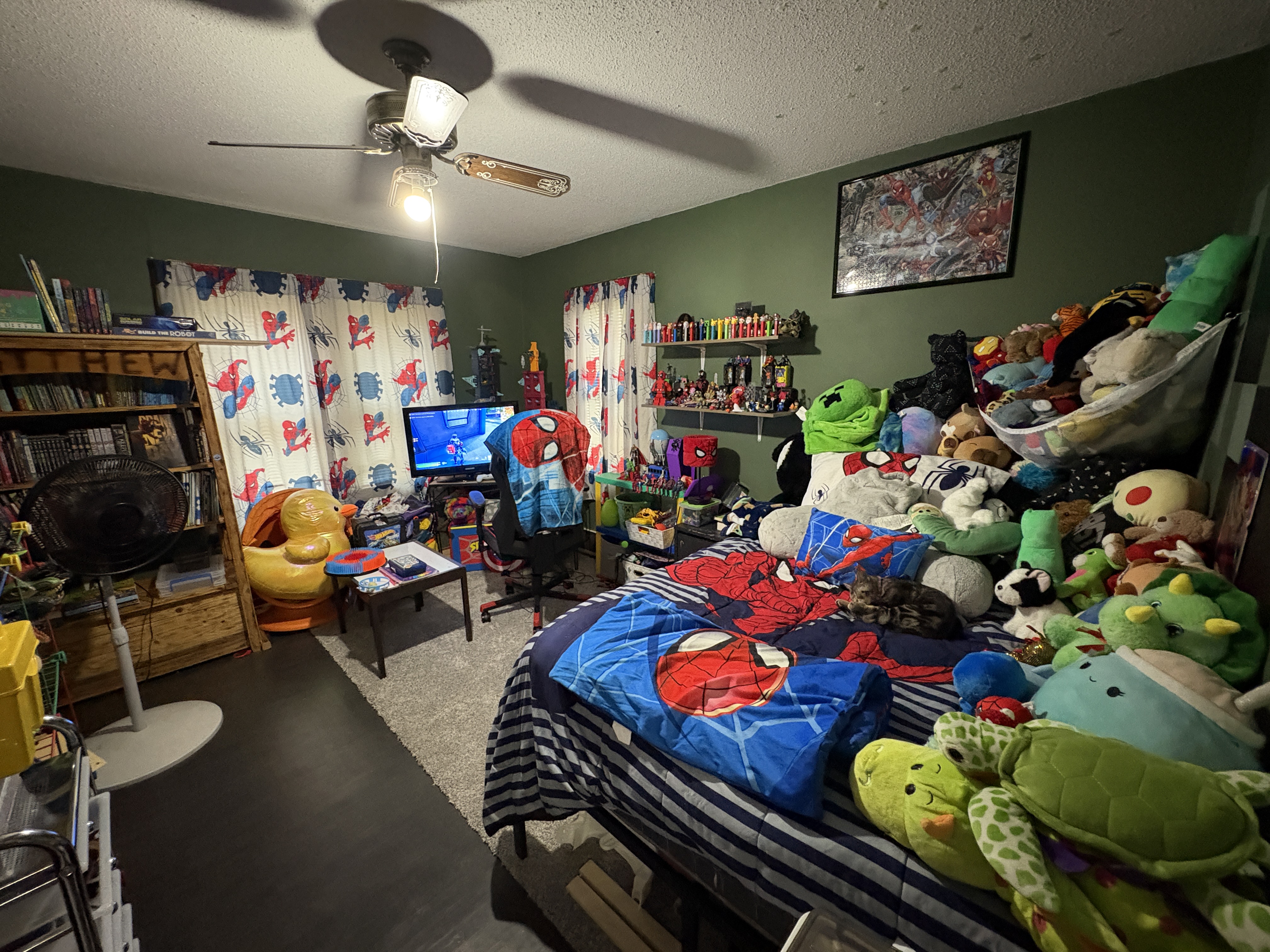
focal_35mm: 14
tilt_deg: -12.1
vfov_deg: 85.7
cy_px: 476
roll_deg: -0.1
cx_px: 635
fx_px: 514
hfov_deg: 102.1
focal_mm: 2.22
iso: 800
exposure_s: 1/30
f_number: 2.2
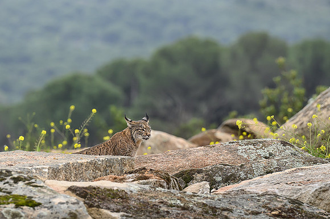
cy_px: 116
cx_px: 142
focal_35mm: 312
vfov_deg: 4.4
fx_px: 2858
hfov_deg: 6.6
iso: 560
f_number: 4
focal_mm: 200
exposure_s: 1/2000
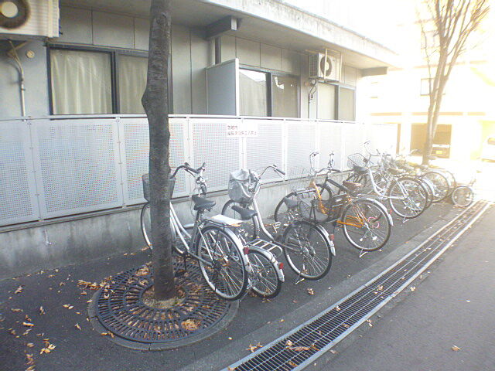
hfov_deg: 56.8
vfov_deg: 44.2
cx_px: 248
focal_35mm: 32
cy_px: 186
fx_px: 458
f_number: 2.9
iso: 250
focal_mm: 5.7
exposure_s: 1/60
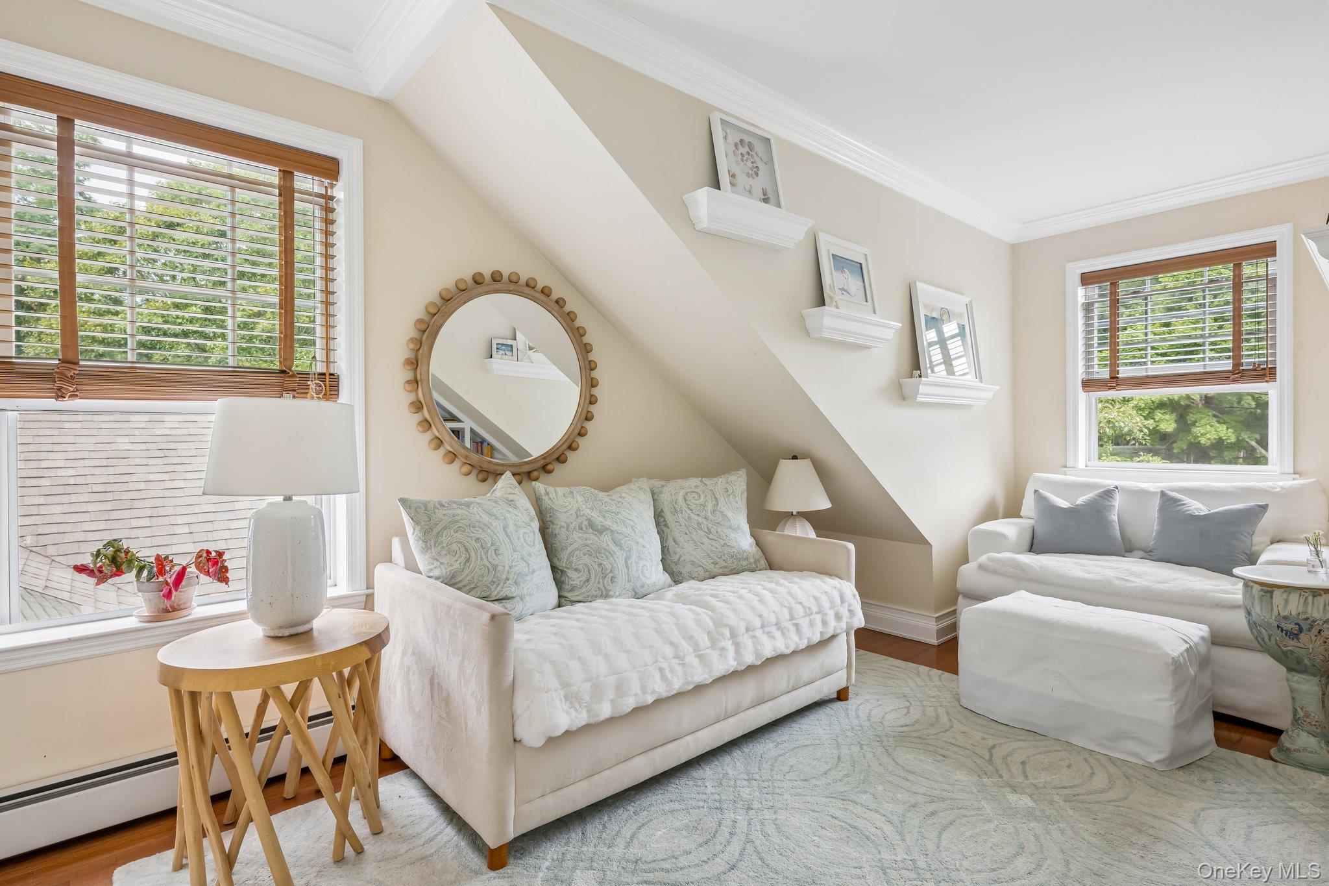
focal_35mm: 17
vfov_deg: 70.4
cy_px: 443
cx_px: 664
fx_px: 627
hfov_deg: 93.3
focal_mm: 17
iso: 250
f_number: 9
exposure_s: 1/13
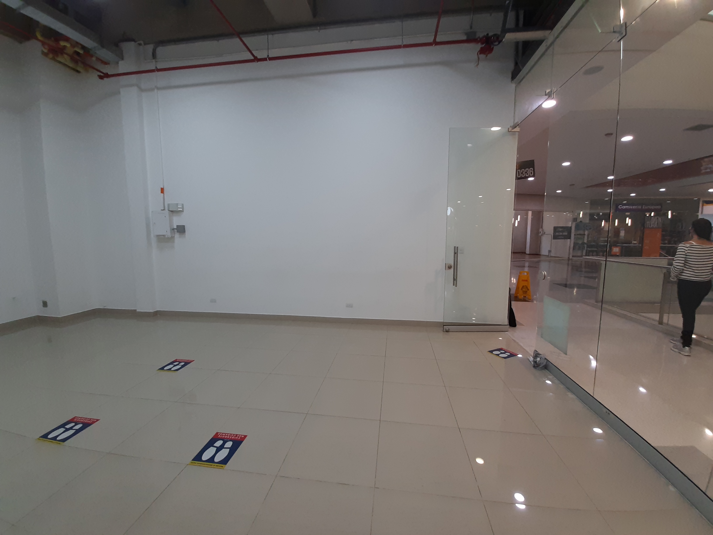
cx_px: 356
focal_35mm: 13
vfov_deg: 89.9
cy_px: 268
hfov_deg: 106.2
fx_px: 268
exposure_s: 1/40
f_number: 2.2
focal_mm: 1.42
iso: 125
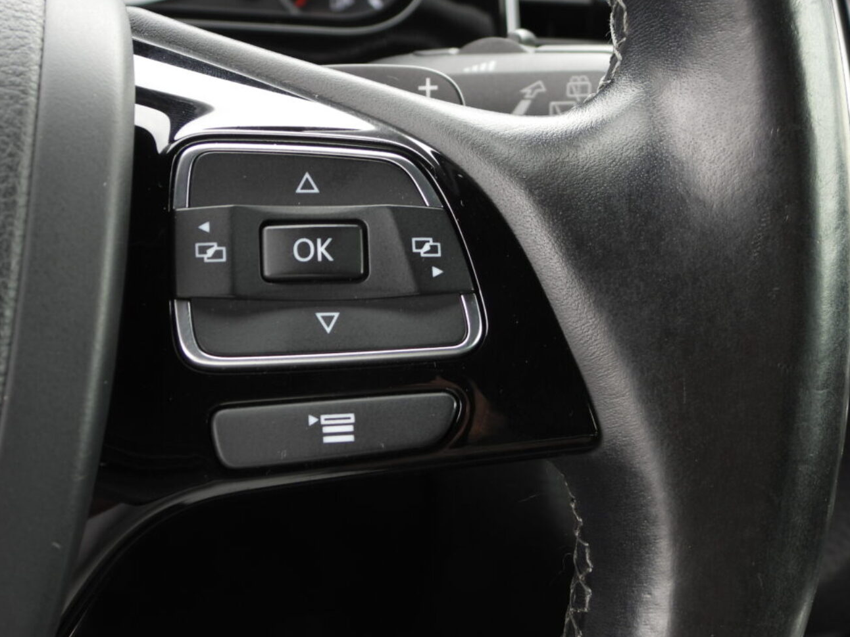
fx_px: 1522
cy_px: 266
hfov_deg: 31.2
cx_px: 420
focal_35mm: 62
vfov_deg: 23.6
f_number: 3.2
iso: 100
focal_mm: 9
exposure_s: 1/60
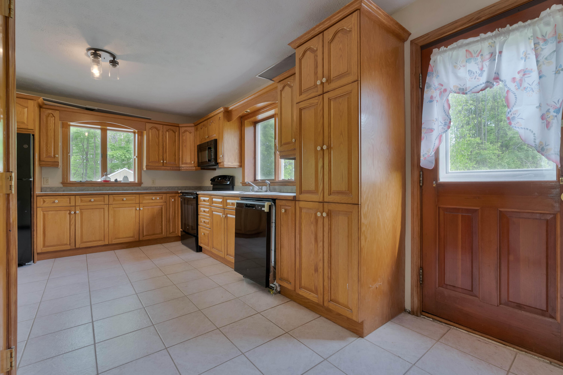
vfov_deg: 73.8
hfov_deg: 96.7
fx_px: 250
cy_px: 188
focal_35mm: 16
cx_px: 282
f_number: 8
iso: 800
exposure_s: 1/350
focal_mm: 16
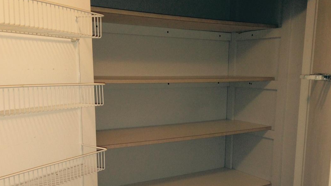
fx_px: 386
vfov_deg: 26.7
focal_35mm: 44
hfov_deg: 46.2
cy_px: 145
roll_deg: -1.1
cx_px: 195
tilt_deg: -11.9
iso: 80
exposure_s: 1/20
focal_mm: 4.12
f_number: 2.4
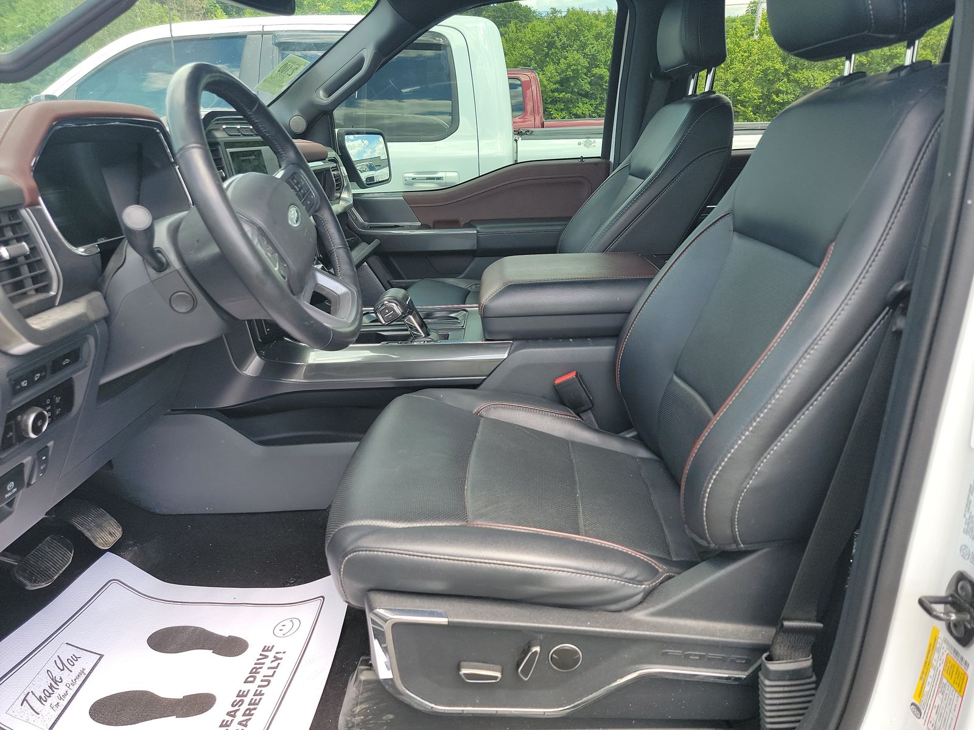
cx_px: 487
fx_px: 675
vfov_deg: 56.8
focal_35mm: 24
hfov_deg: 71.6
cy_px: 365
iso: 71
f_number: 1.8
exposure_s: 1/119
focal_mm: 6.7
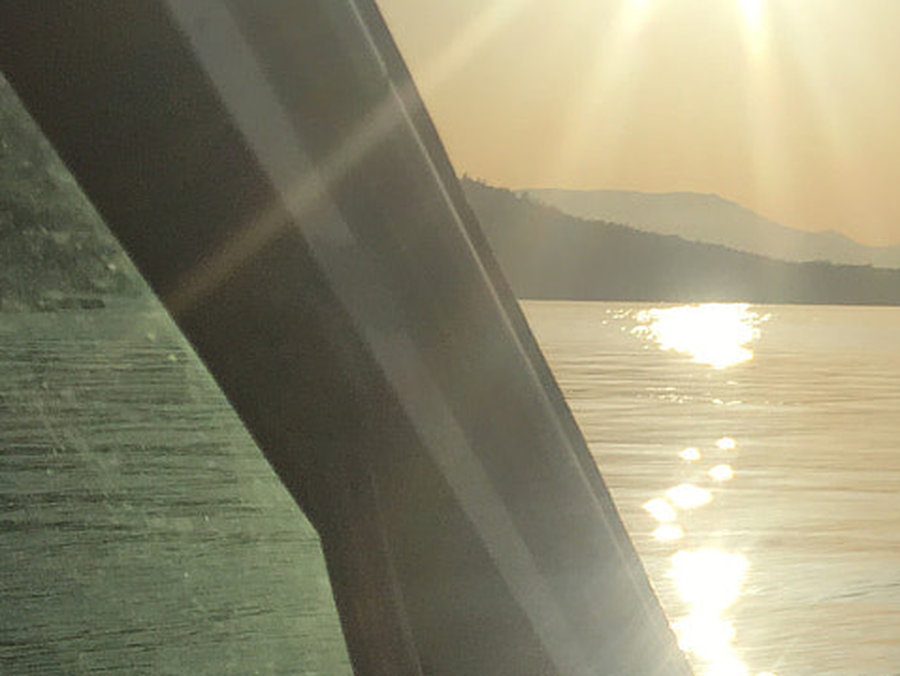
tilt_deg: -3.3
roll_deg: -0.5
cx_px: 1491
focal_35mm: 97
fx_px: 2523
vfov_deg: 15.2
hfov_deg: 17.4
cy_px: 448
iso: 25
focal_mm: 4.15
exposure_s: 1/10989
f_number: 2.2
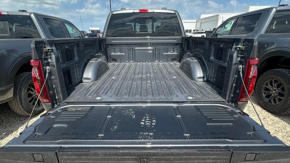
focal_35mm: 19
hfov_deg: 89.6
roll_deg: +0.4
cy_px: 86
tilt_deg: -19.0
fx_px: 146
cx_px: 143
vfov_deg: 58.3
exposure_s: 1/1062
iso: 40
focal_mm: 2.22
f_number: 2.2
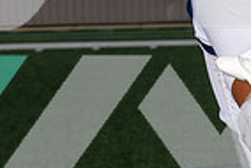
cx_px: 299
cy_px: -65
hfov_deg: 8.6
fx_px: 1654
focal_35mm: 237
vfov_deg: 5.8
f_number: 11
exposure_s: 1/250
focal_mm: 58
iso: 100
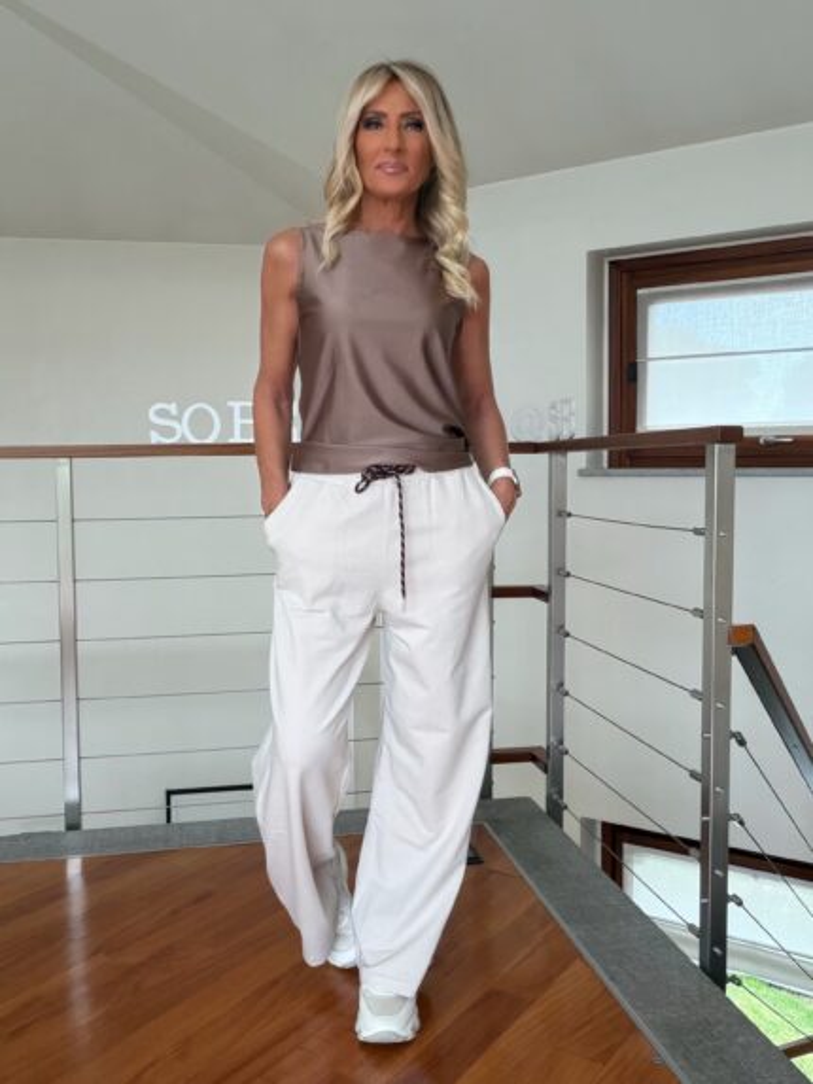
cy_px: 542
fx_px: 939
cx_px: 406
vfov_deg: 60.0
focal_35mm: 30
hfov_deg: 46.8
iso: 80
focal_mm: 2.71
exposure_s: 1/99
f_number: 1.9
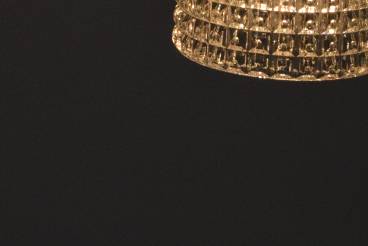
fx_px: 1217
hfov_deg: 16.9
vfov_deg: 11.1
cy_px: -118
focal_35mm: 119
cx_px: 18
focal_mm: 26
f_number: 14
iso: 1600
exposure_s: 1/800
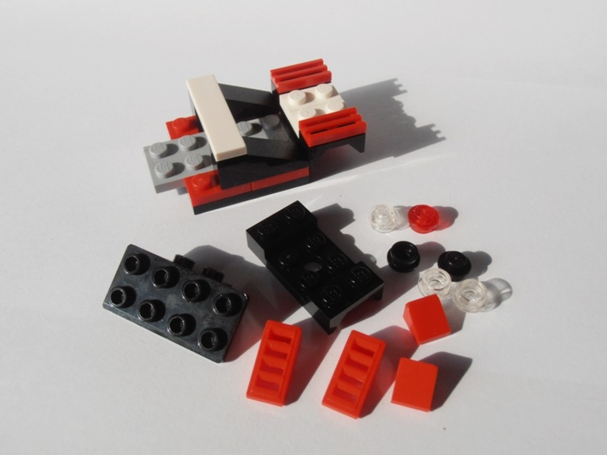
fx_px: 649
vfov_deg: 38.7
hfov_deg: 50.1
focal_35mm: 37
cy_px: 228
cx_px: 304
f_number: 3.9
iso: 80
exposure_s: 1/400
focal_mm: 6.61
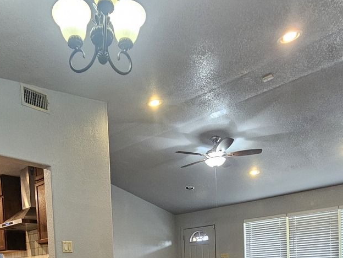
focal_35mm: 30
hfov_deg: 59.3
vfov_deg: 38.4
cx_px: 133
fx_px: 297
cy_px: 286
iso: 320
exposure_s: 1/40
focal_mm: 2.2
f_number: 2.2
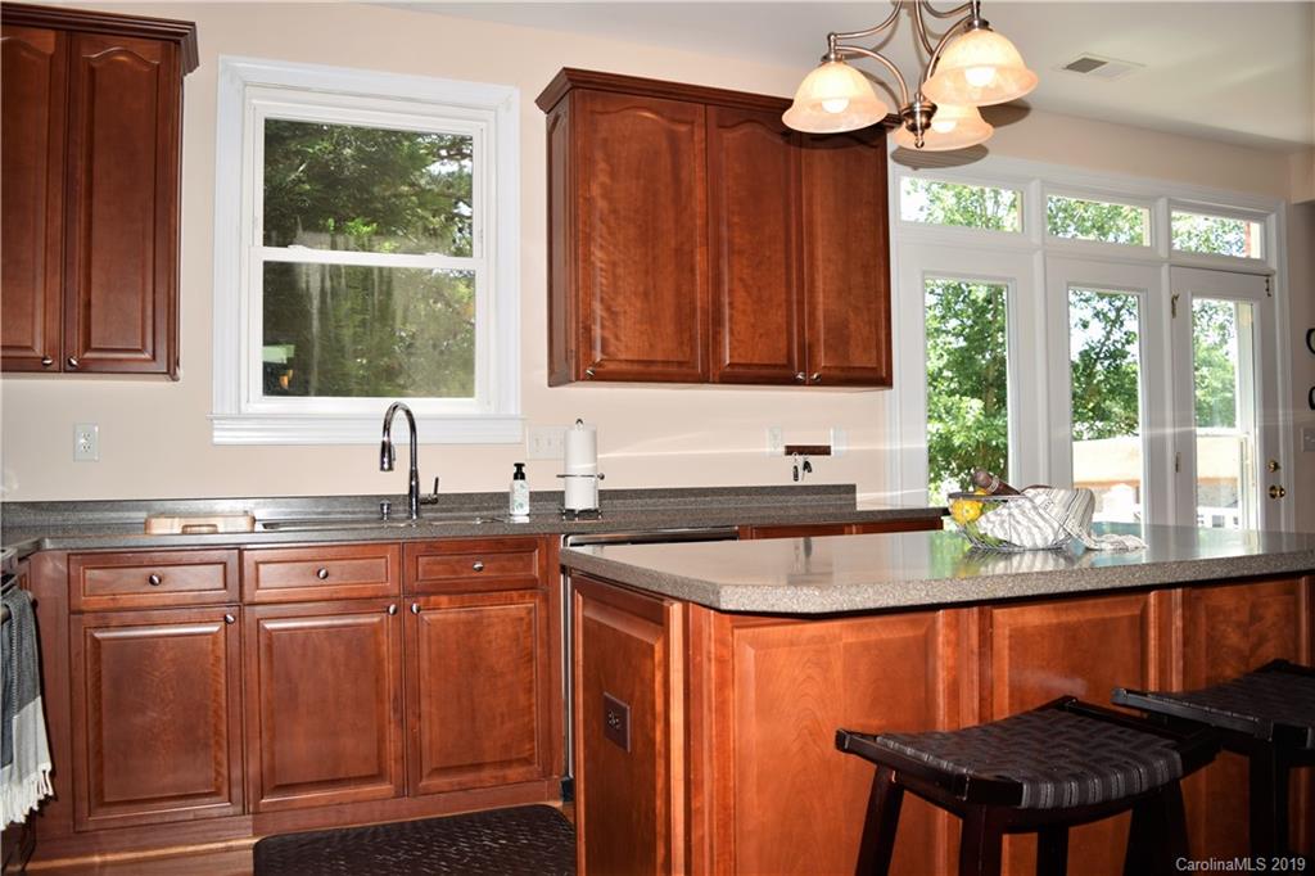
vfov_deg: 47.9
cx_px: 658
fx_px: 986
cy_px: 438
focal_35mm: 27
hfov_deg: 67.4
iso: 100
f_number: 3.5
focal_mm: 18
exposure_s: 1/60
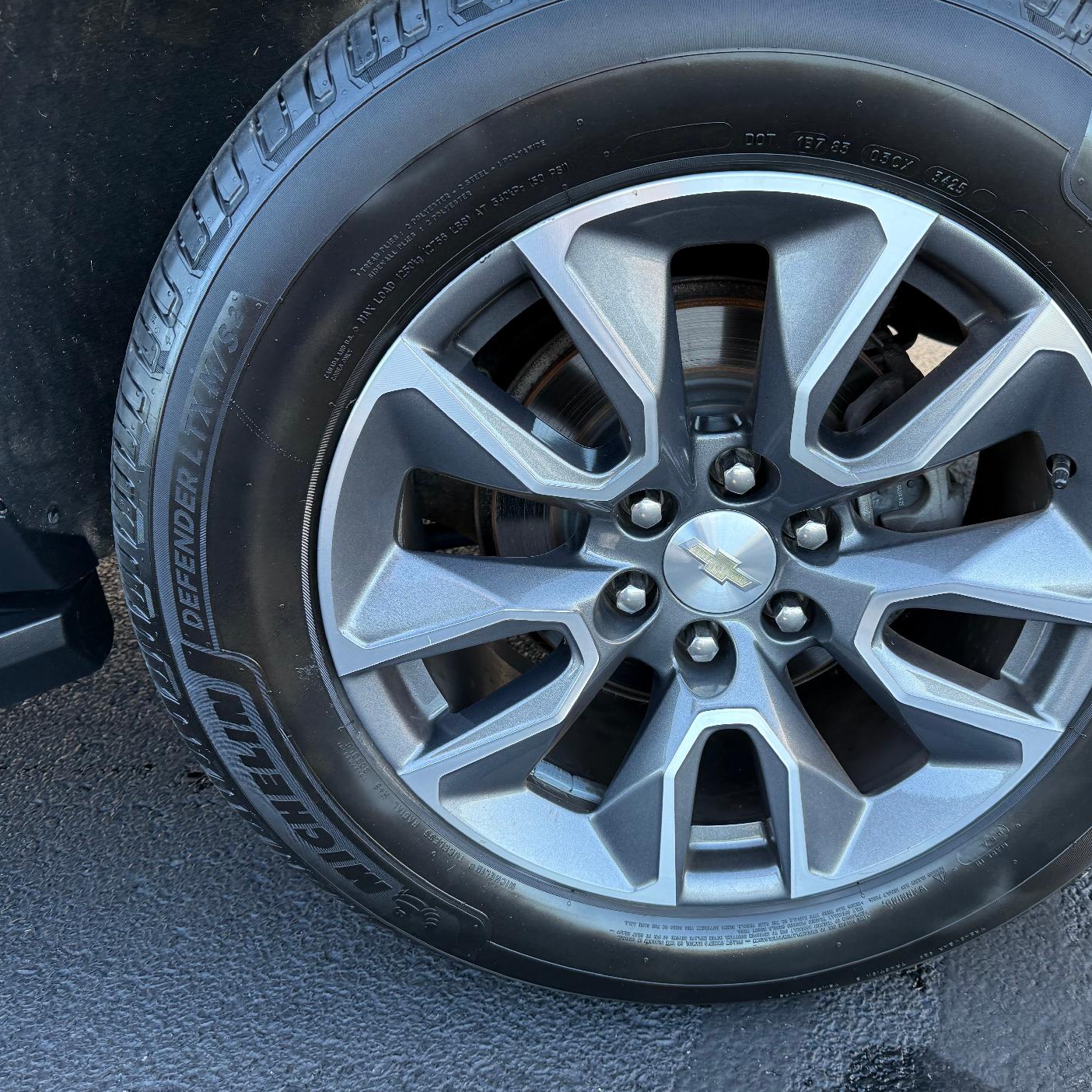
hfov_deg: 55.2
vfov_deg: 55.6
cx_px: 653
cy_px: 555
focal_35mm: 29
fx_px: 1035
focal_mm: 6.76
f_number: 1.78
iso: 125
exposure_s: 1/161
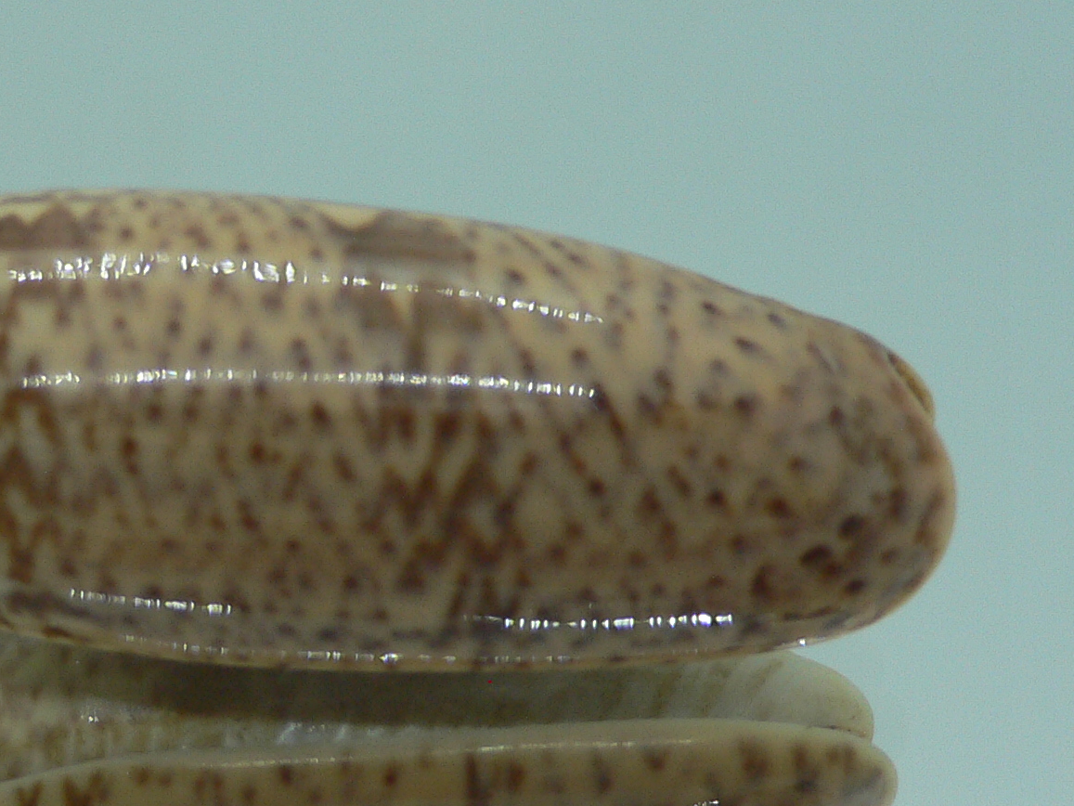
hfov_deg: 31.5
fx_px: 1893
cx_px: 385
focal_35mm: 61
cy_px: 543
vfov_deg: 23.9
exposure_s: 1/60
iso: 100
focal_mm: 4.6
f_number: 2.8
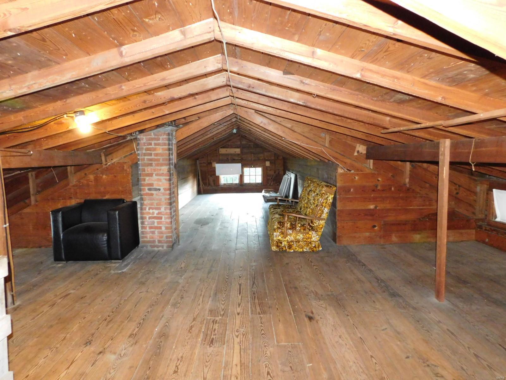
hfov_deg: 73.9
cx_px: 253
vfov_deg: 58.9
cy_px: 190
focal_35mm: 23
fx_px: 336
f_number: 3
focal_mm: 4
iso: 800
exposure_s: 1/30
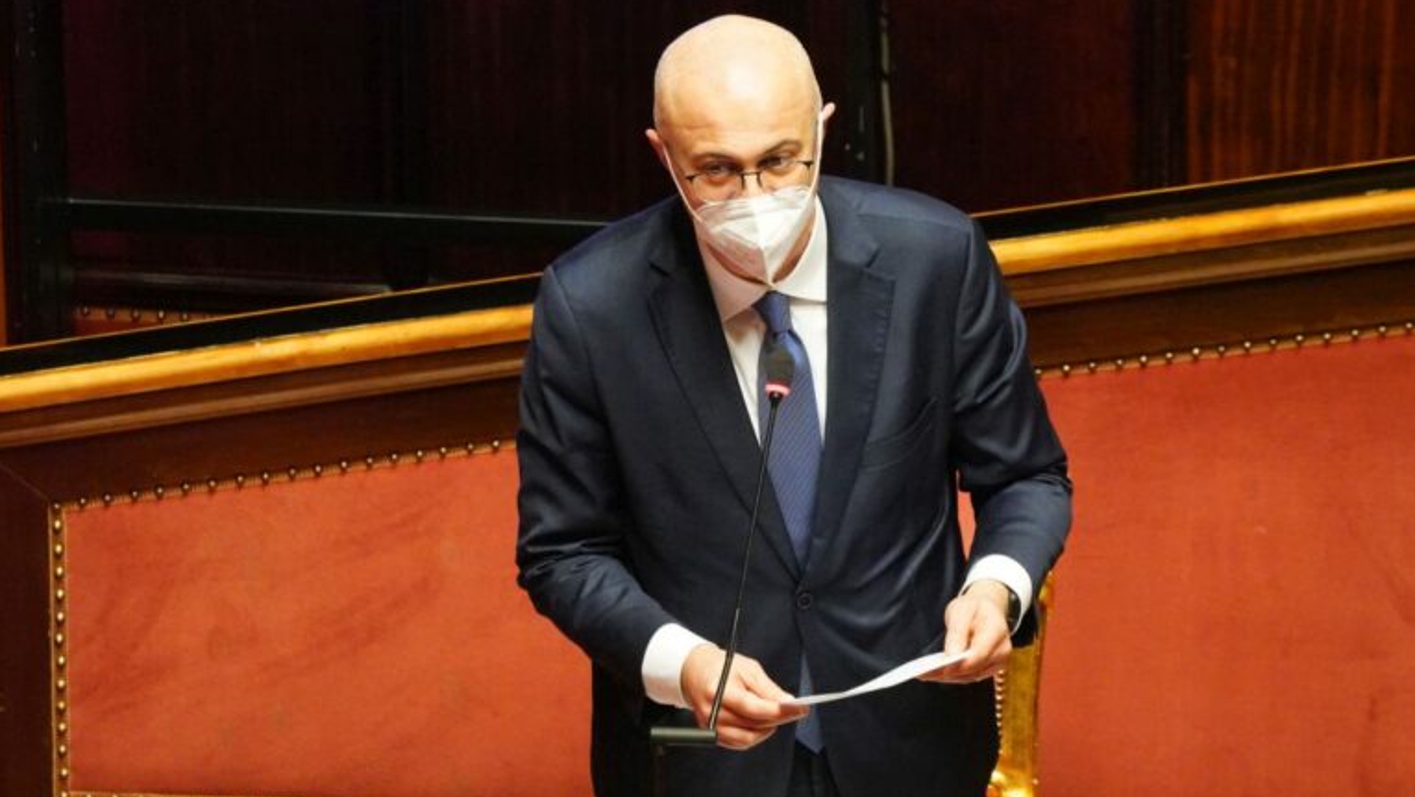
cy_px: 359
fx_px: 16215
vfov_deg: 2.8
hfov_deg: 5.0
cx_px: 707
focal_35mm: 432
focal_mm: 274
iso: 12800
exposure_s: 1/125
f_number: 5.6
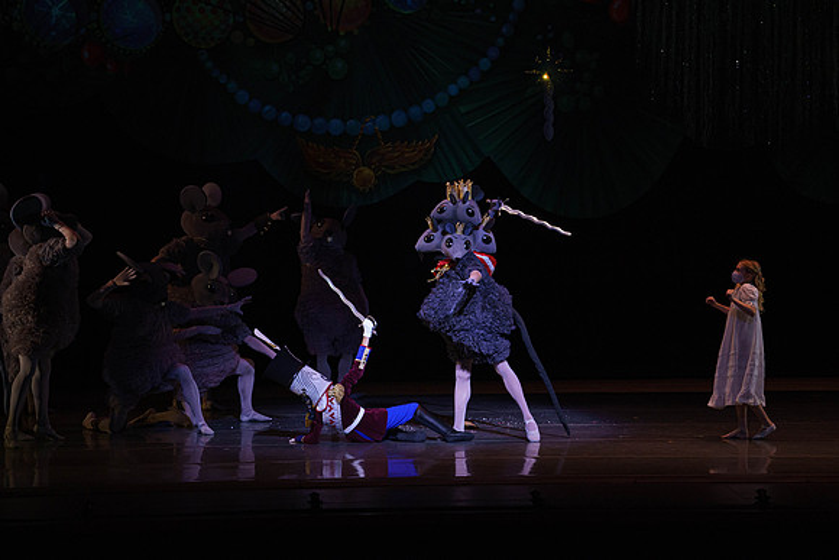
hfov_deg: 10.3
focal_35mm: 200
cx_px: 420
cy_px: 280
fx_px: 4662
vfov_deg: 6.9
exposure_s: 1/320
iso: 5000
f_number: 9
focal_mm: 200
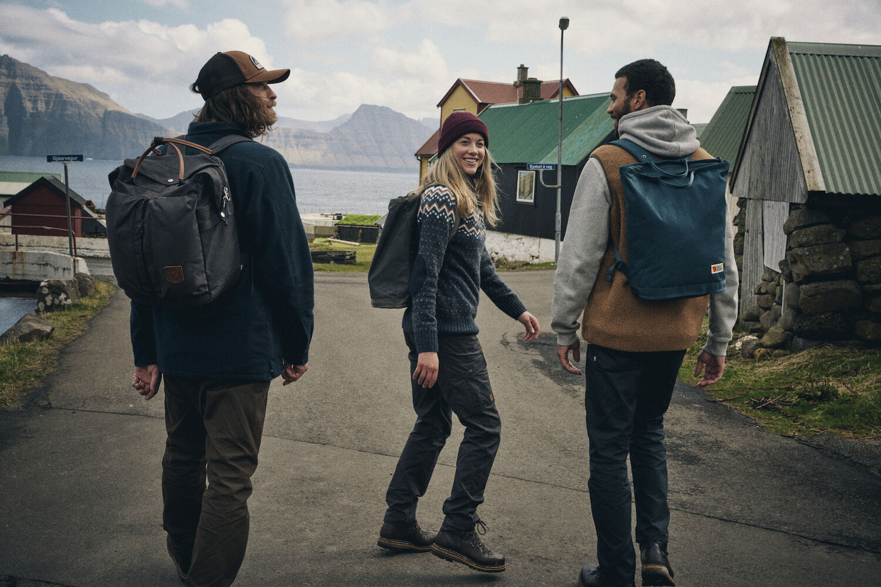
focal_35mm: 39
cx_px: 440
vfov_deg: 34.5
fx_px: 947
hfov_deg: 49.9
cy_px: 294
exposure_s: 1/1000
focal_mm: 38.7
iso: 250
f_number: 8
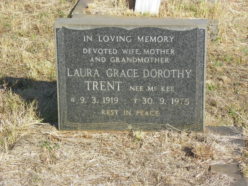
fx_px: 903
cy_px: 93
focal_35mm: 126
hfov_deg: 15.6
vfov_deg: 11.8
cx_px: 124
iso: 64
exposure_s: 1/200
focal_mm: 22.4
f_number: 5
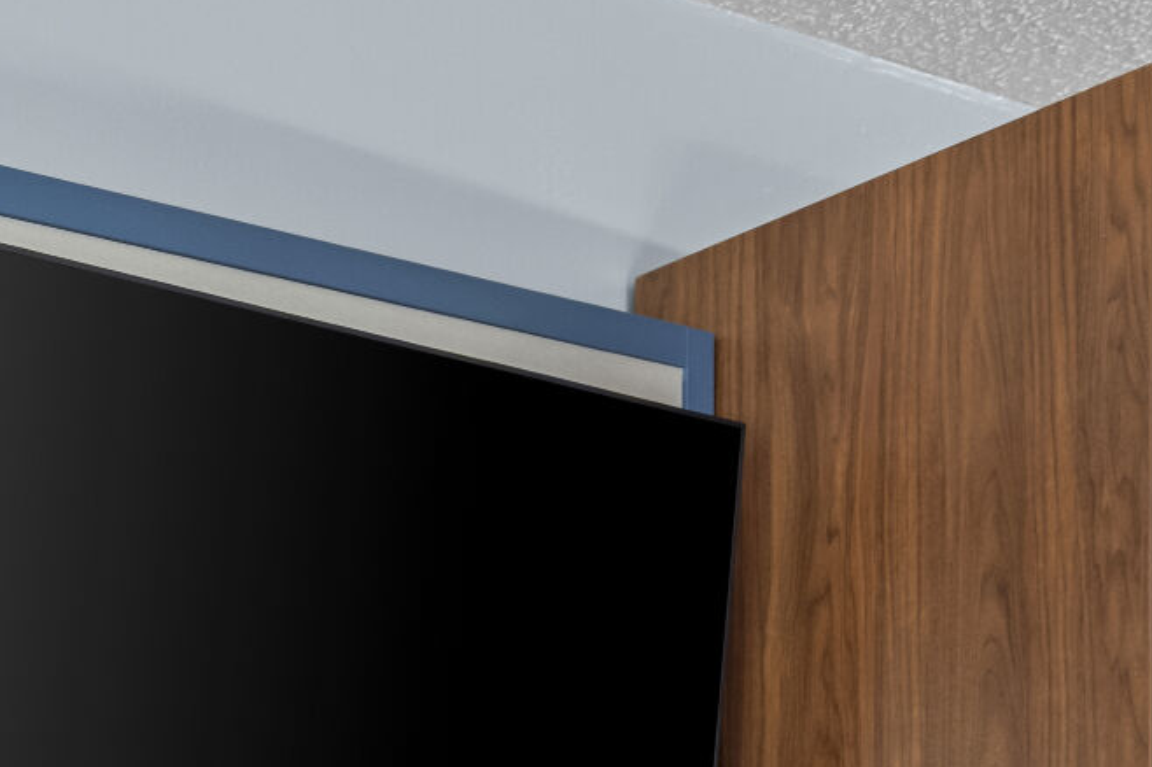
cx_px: -609
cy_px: 1474
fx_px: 2408
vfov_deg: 15.1
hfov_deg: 22.0
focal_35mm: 75
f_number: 9
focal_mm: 16.5
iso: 320
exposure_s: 3
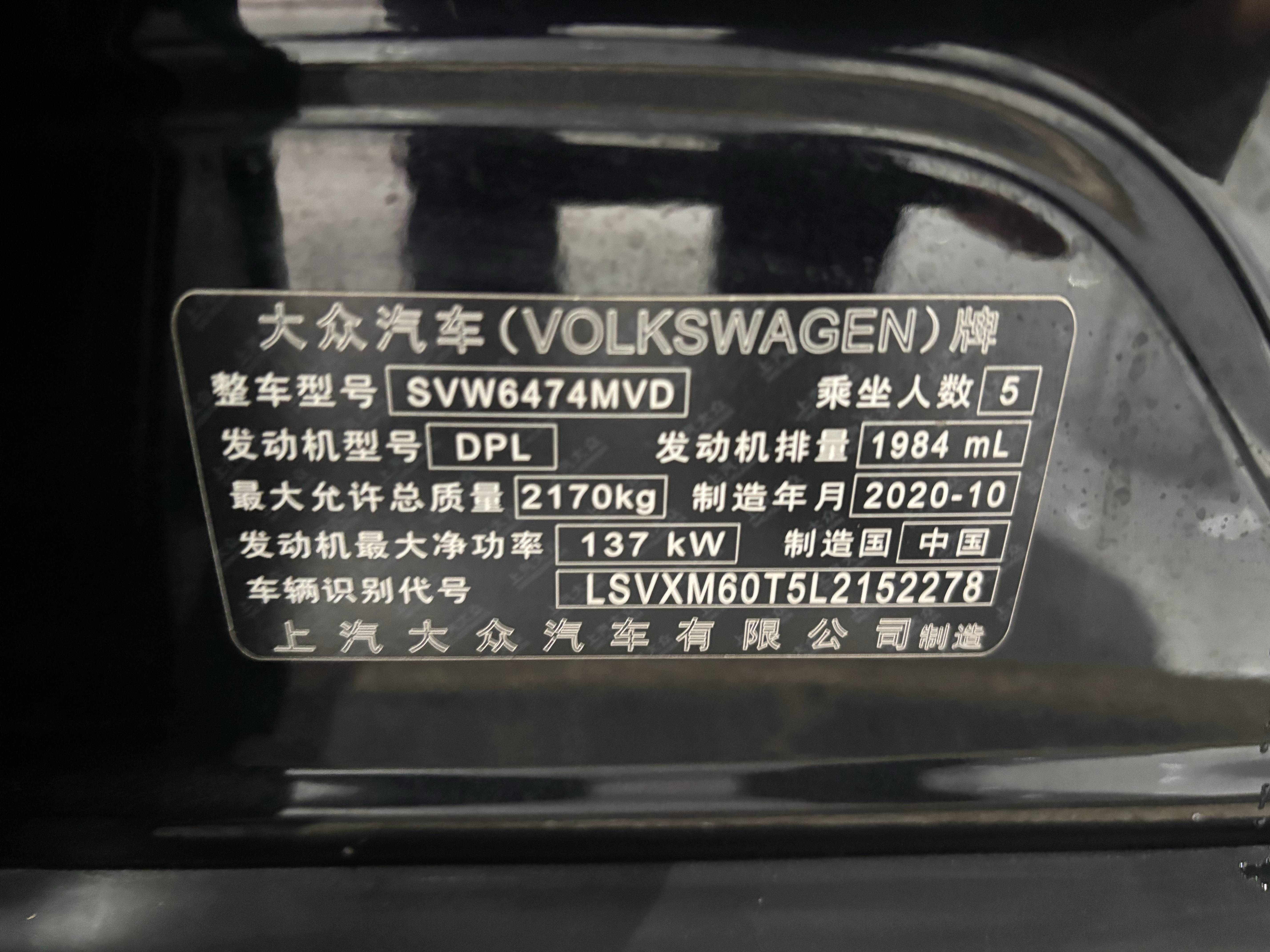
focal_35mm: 26
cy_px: 476
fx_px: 954
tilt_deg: -26.8
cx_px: 635
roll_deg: +1.2
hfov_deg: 67.3
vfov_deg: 53.1
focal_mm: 5.96
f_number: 1.6
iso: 640
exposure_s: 1/25
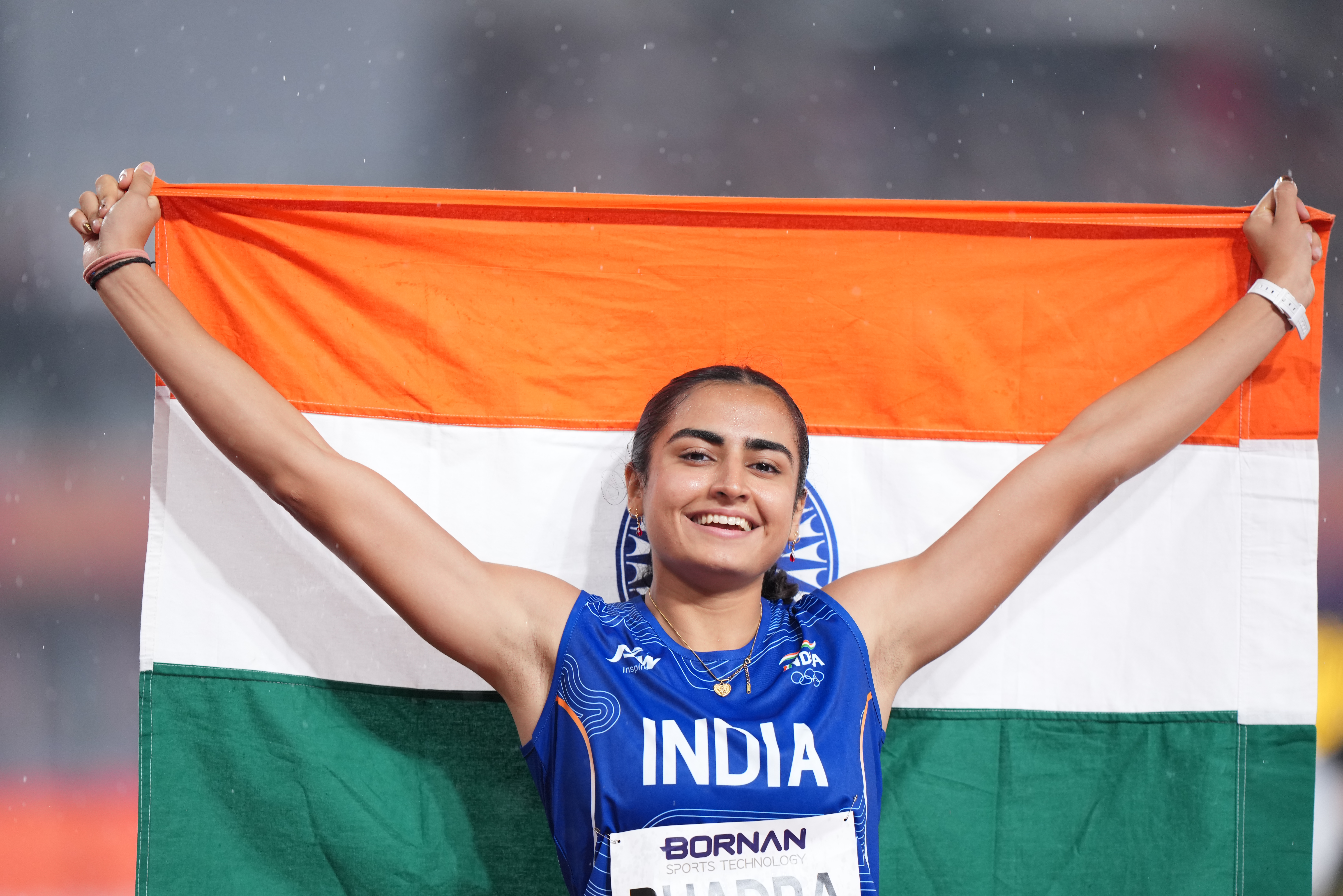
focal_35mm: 400
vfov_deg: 3.4
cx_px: 672
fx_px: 14921
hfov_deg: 5.2
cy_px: 448
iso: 1600
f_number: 2.8
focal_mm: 400
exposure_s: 1/1000
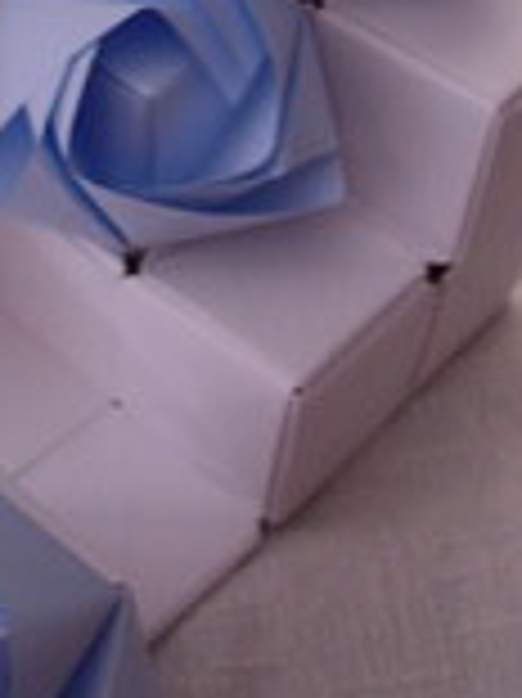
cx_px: -36
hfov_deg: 15.3
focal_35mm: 94
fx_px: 1893
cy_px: 27
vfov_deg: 20.3
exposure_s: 1/19
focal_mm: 7.8
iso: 200
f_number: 2.8
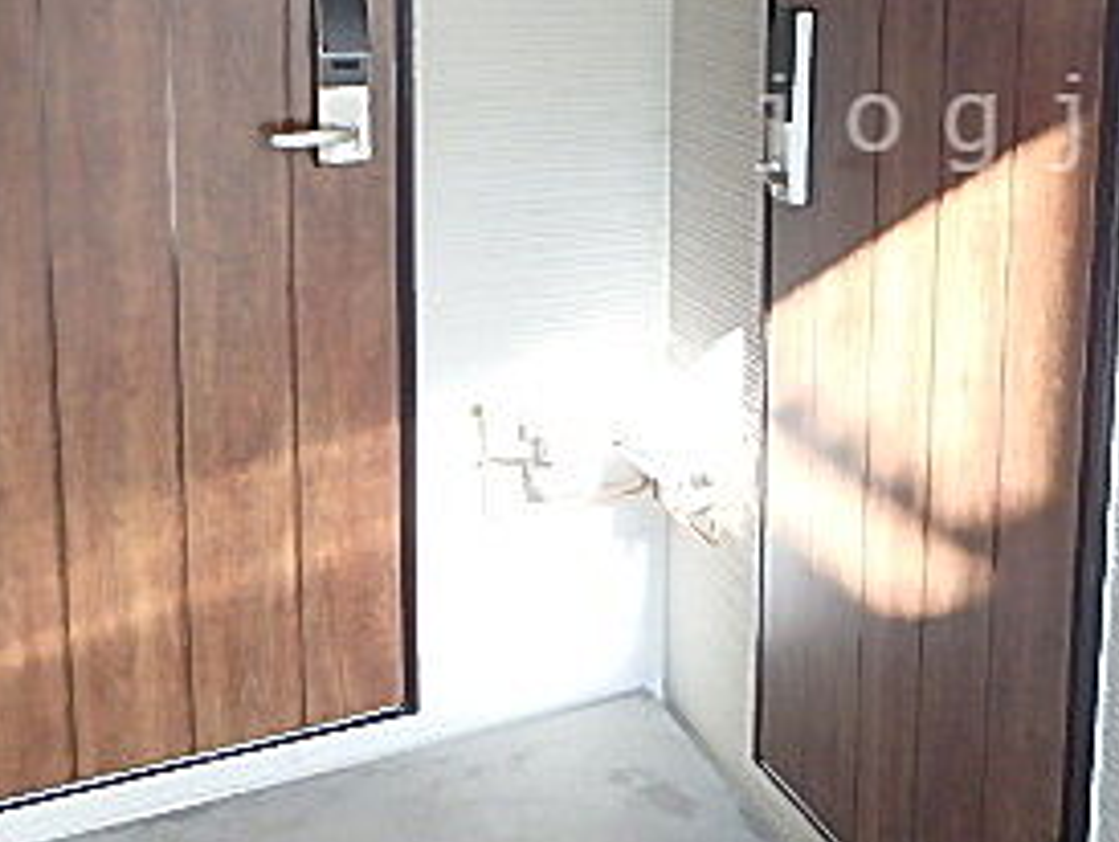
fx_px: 1585
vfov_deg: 28.8
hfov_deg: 36.2
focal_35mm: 49
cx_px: 1033
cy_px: 123
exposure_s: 1/30
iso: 200
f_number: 3.5
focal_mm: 3.7
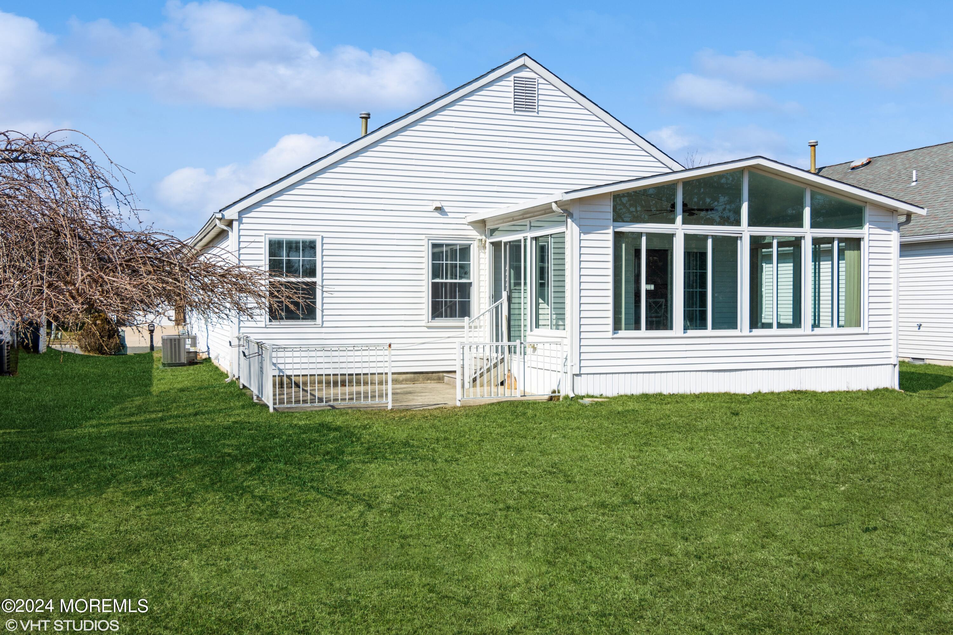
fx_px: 913
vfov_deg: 38.4
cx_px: 476
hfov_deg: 55.1
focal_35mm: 34
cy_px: 318
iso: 100
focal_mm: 23
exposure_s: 1/500
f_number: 8
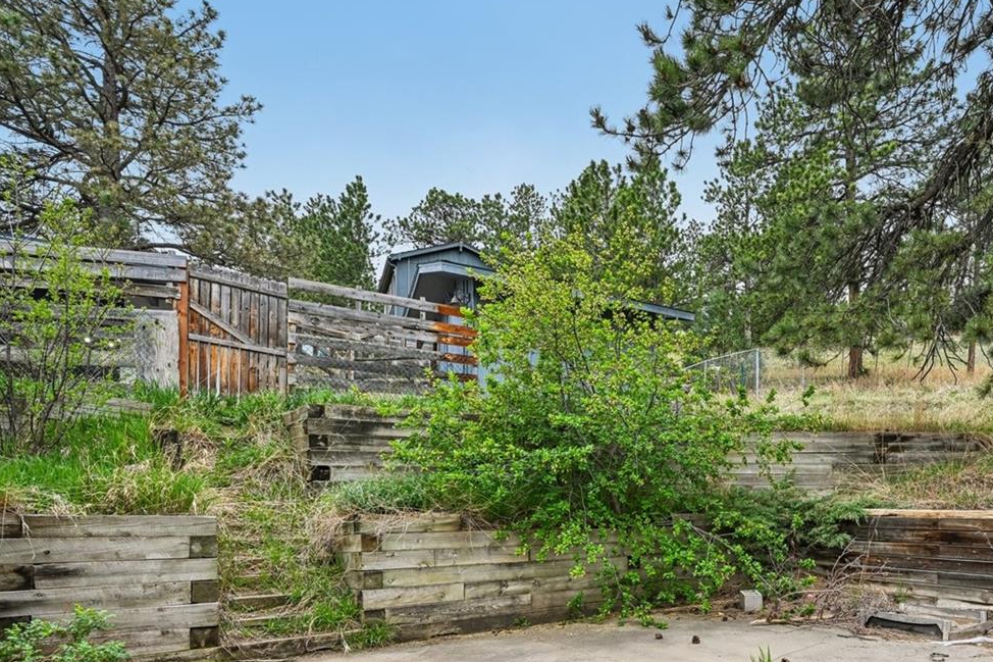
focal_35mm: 23
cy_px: 498
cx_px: 728
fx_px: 634
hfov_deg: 71.6
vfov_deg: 52.6
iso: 140
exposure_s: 1/15
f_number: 10
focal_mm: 14
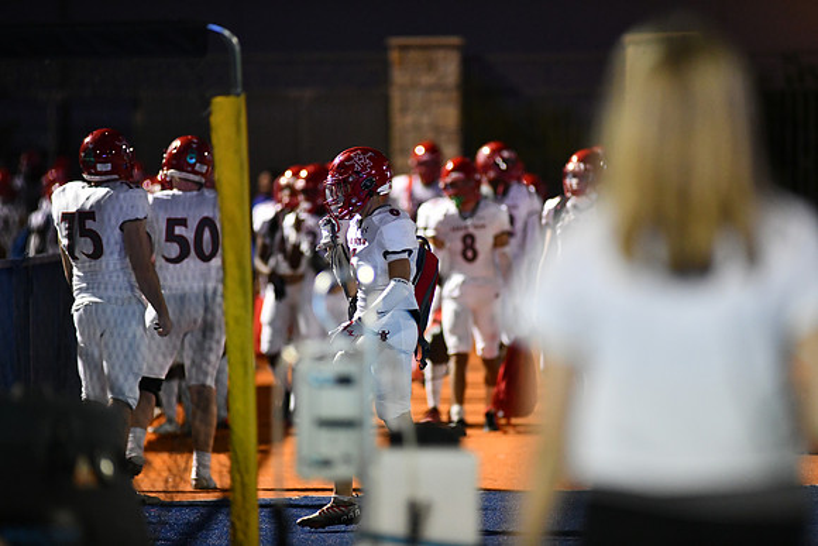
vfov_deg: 4.6
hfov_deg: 6.9
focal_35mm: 300
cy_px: 273
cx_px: 409
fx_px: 6818
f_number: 2.8
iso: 4500
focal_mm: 300
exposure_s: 1/1000
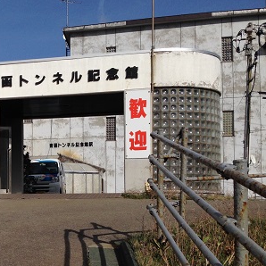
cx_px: -11
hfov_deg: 25.3
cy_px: 187
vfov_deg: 26.7
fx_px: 556
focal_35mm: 64
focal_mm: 4.12
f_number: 2.4
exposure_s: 1/4525
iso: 50
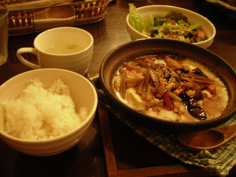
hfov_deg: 49.0
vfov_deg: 37.7
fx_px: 259
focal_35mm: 38
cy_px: 88
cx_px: 118
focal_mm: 6.3
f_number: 3.2
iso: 200
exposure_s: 1/3.2
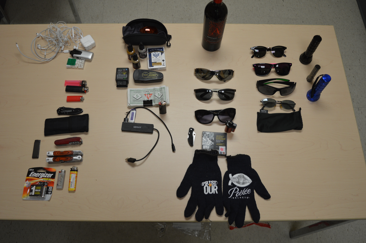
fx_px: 335
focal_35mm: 33
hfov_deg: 57.3
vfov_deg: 39.9
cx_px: 183
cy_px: 122
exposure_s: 1/60
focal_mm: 22
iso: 400
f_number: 3.8
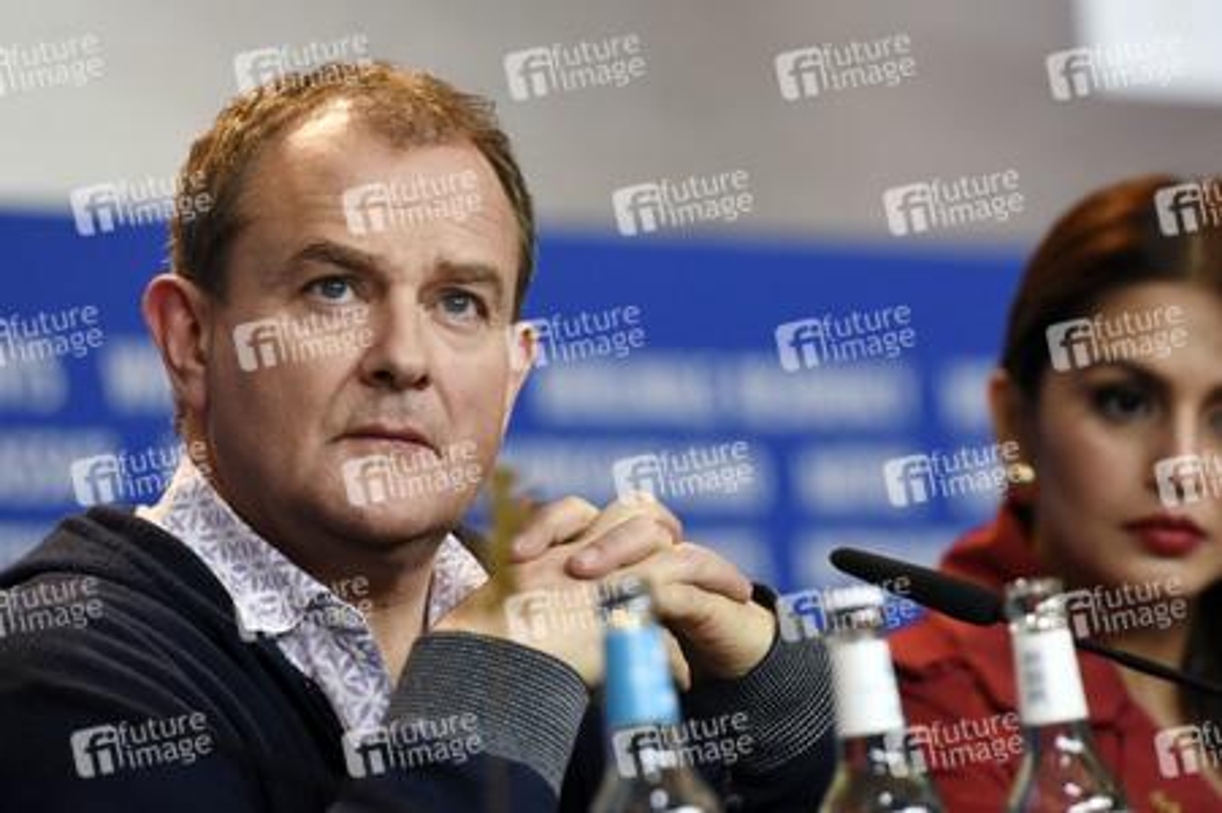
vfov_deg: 4.6
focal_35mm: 300
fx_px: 10176
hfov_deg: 6.9
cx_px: 611
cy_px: 406
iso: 800
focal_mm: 200
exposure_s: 1/320
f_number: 3.5
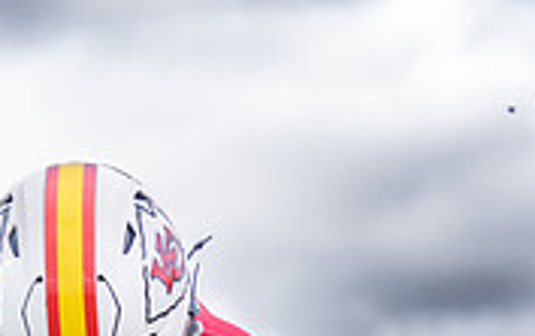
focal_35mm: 243
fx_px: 3546
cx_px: 109
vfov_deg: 5.4
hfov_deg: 8.6
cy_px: 558
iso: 640
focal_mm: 70
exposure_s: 1/1250
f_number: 2.8
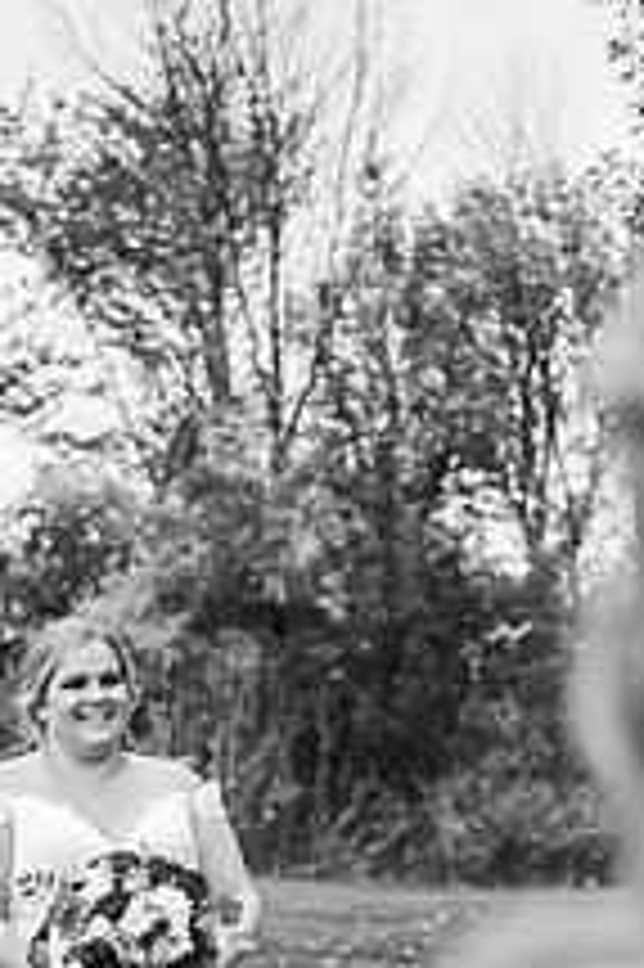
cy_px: 941
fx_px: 2472
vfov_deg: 21.5
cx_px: 232
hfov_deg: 14.8
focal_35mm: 92
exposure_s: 1/1000
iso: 320
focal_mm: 44
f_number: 2.8
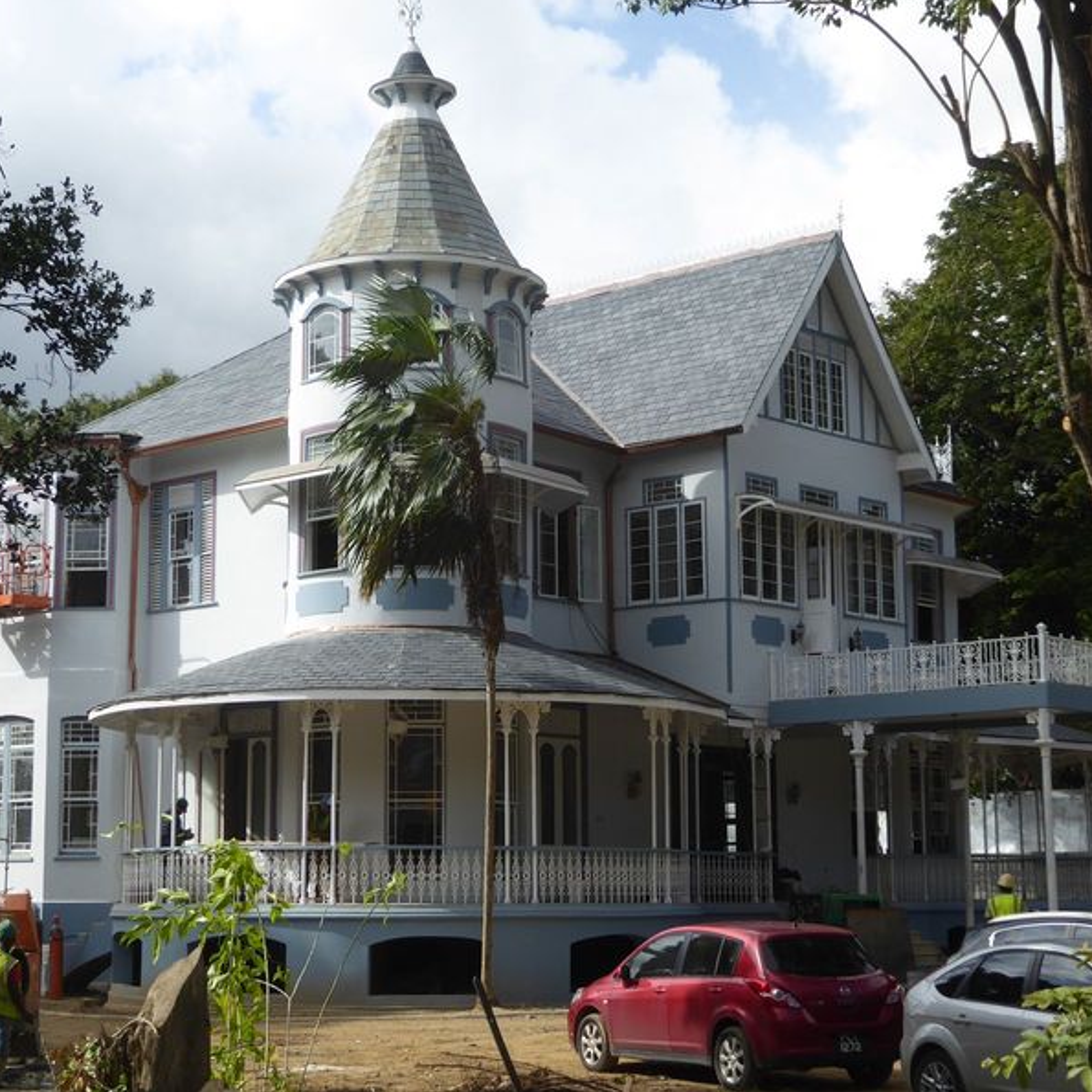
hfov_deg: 27.3
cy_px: 543
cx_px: 451
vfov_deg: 27.3
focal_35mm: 63
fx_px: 2248
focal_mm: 9
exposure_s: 1/500
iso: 80
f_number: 4.1
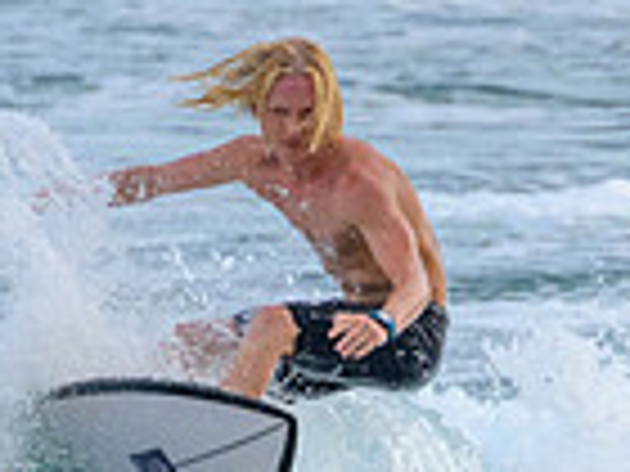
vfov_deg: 0.5
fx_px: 58166
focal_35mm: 3196
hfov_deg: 0.6
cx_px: 166
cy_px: 506
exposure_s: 1/2000
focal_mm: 800
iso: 1800
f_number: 11
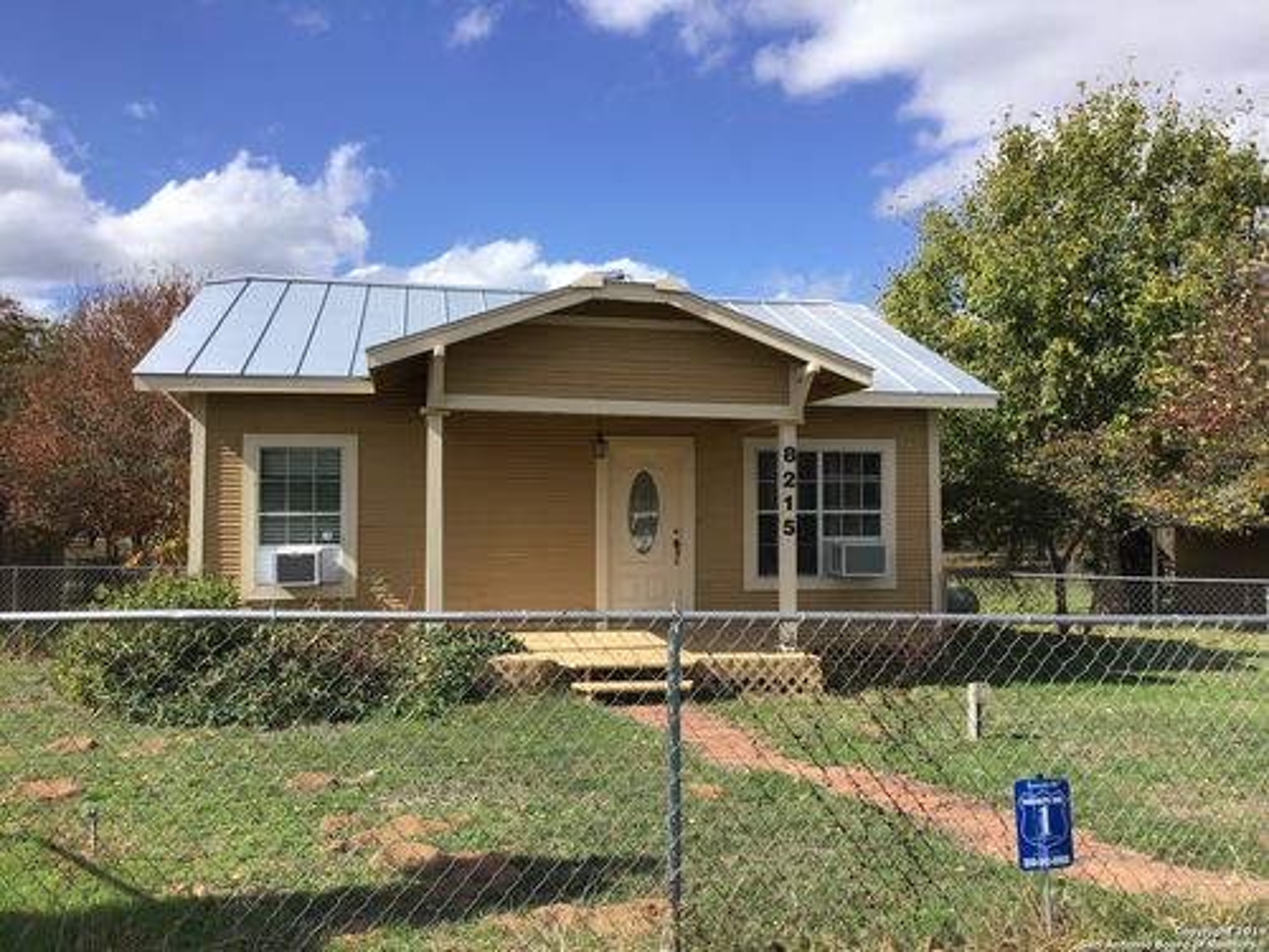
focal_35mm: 31
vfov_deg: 45.4
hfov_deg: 58.4
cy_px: 476
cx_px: 634
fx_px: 1136
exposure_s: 1/1294
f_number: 2.4
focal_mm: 3.3
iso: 25
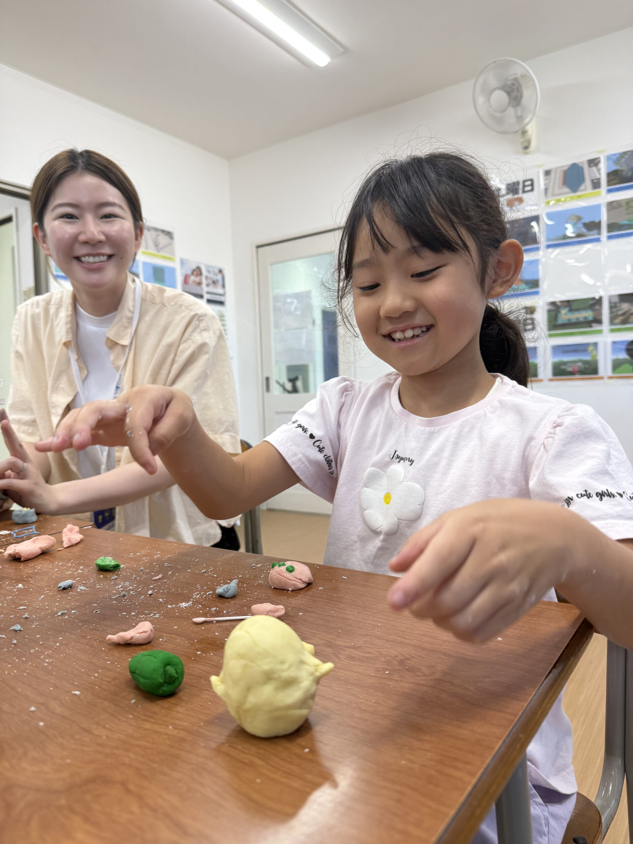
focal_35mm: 24
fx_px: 585
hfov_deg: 56.8
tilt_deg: -1.1
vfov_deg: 71.6
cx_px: 316
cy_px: 422
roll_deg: +1.9
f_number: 1.78
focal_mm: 6.76
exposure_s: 1/120
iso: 100
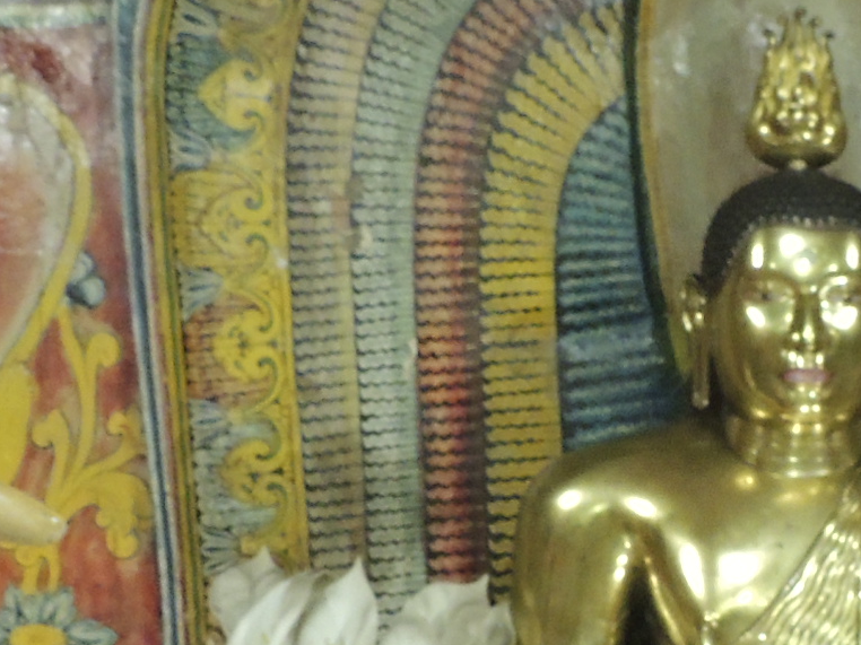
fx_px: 2984
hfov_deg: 16.3
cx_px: 740
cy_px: 512
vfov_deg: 12.3
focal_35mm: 120
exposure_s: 1/20
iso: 400
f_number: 3.1
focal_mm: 4.9
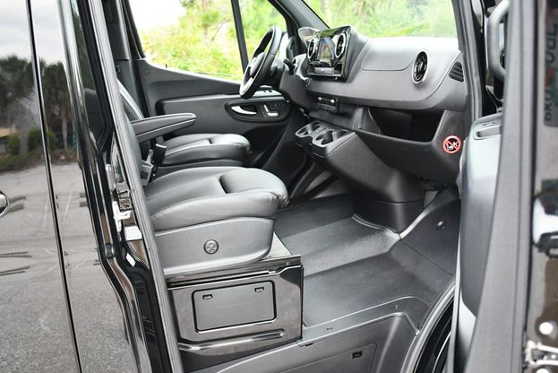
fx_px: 574
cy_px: 190
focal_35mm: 37
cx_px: 273
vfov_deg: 36.0
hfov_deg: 51.9
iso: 800
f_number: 3.5
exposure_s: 1/160
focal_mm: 18
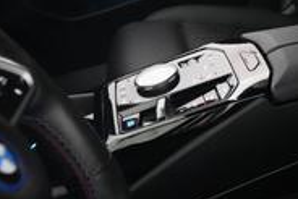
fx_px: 489
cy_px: -47
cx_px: 424
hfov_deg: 26.5
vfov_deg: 21.2
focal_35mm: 59
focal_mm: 17
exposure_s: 1/60
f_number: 4
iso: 12800
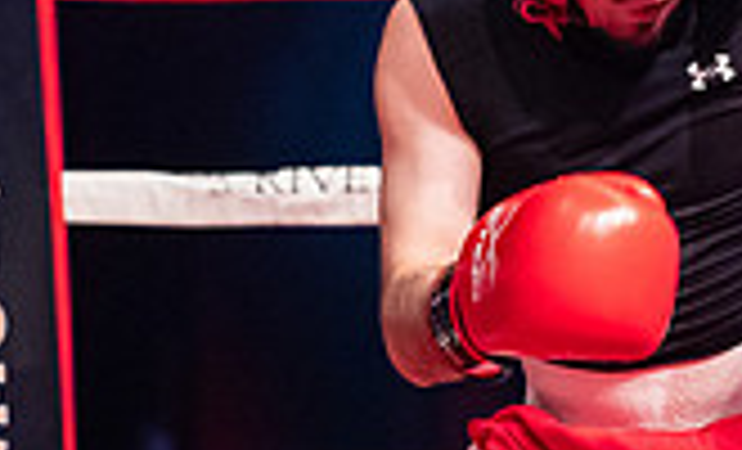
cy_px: 40
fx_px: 5995
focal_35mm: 299
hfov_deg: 7.0
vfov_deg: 4.3
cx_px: 1169
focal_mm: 70
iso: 4000
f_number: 2.8
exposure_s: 1/1000
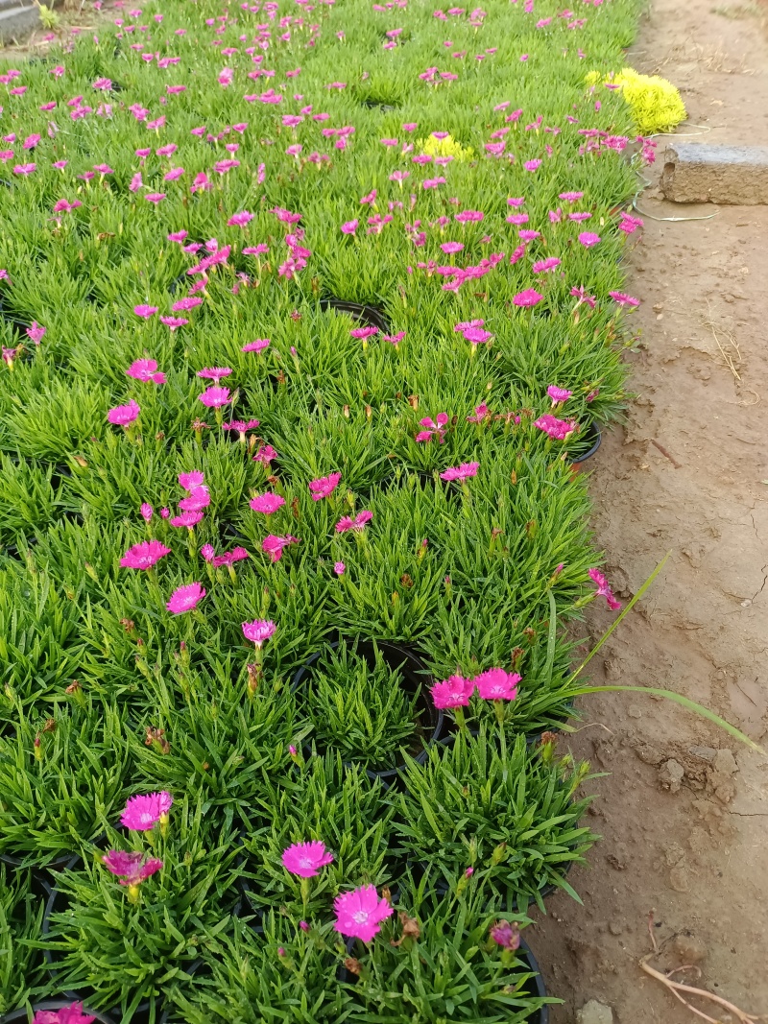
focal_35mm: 25
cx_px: 384
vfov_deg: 69.4
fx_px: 740
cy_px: 512
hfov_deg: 54.9
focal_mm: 4.71
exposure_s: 1/100
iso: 505
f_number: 1.79
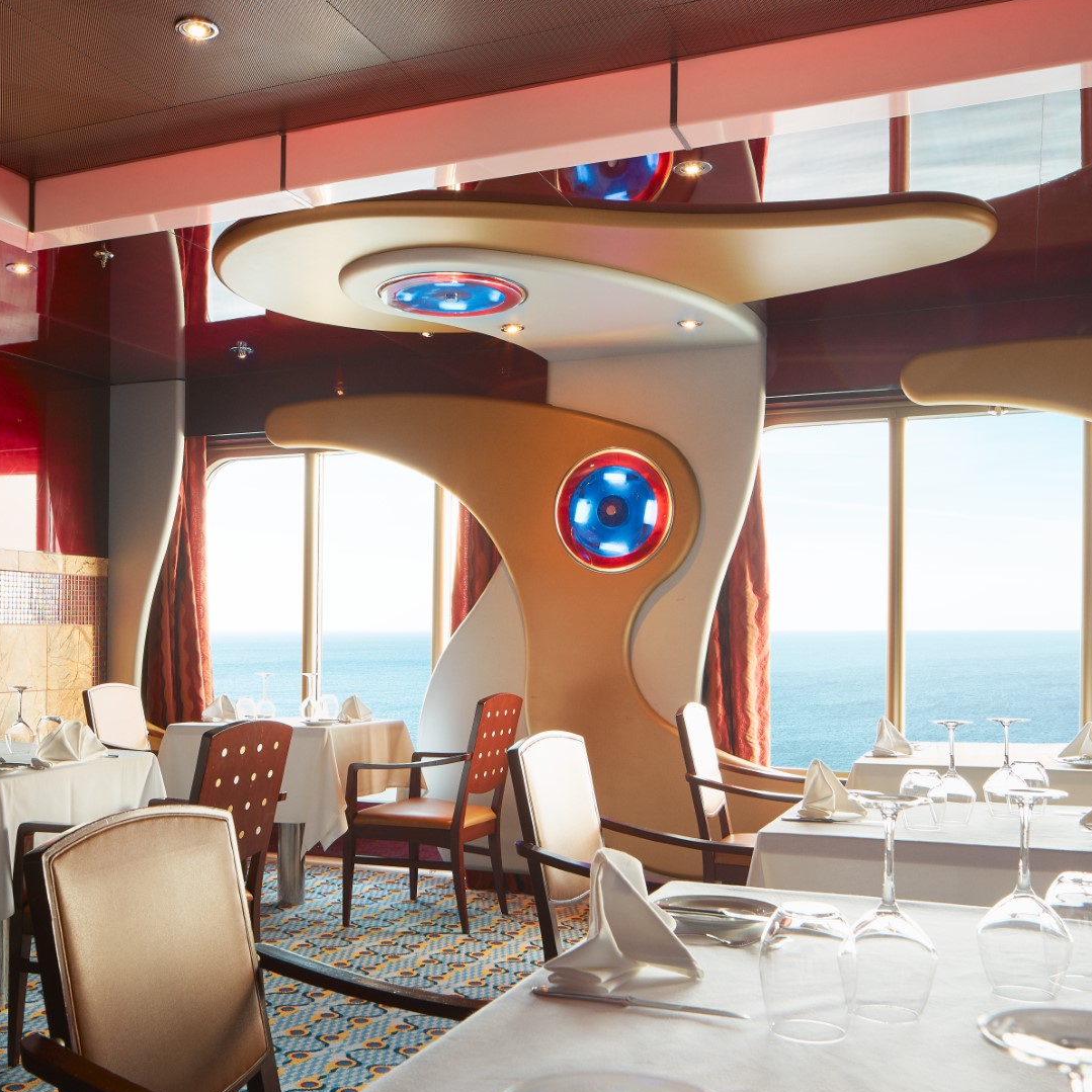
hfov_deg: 48.3
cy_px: 571
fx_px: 1213
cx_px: 479
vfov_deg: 48.4
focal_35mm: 34
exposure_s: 1/1.59
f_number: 11
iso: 100
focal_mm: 24
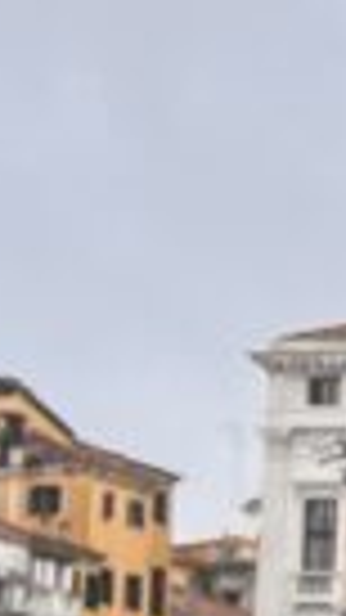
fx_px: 3460
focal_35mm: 212
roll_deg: -0.4
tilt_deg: +6.2
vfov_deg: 10.1
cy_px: 535
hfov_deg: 4.9
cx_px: 1582
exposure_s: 1/949
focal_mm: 5.7
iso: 50
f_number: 1.5
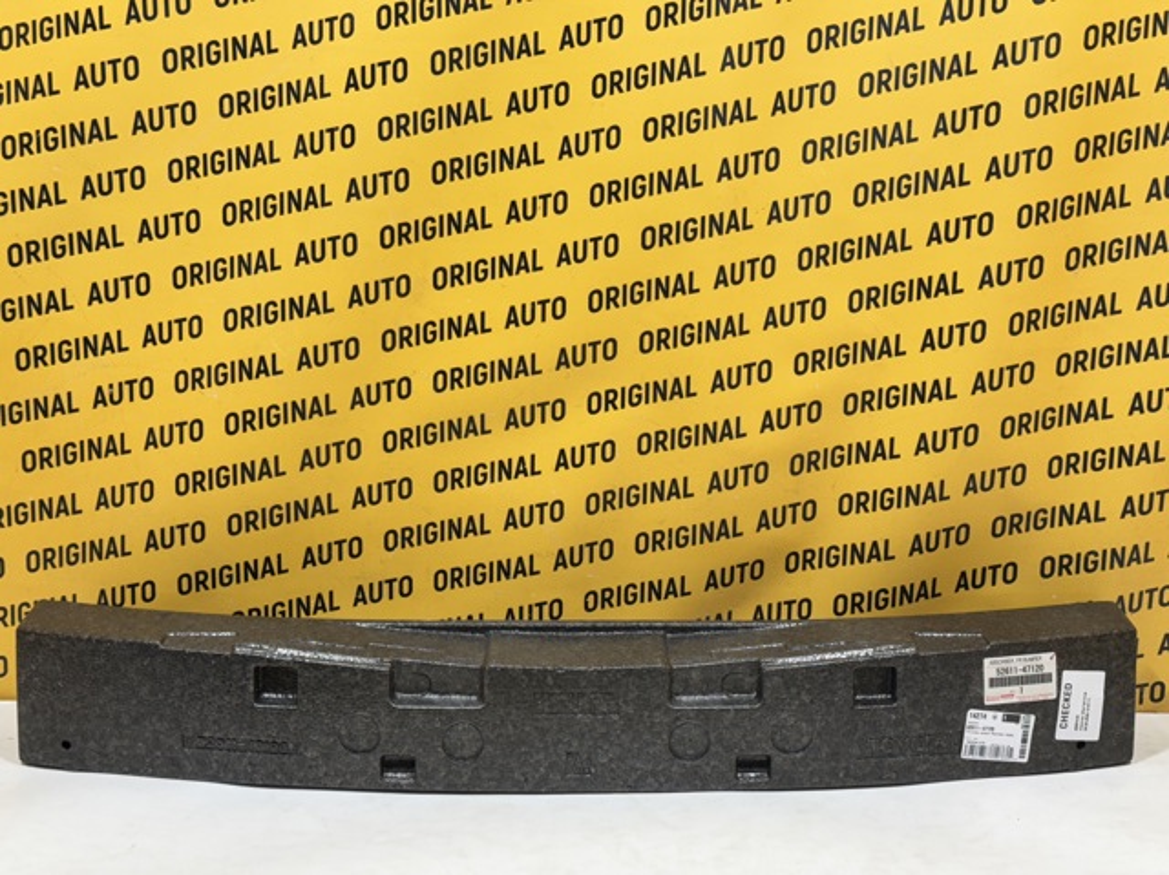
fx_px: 1620
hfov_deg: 39.7
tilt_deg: -11.8
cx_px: 584
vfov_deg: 30.2
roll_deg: -0.9
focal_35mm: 48
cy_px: 438
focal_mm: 6.76
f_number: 1.78
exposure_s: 1/100
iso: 80
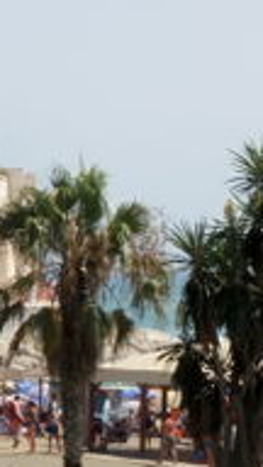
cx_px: -88
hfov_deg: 4.4
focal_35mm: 273
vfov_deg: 7.9
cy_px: 314
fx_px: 3385
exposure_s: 1/400
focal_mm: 17.88
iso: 64
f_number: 5.3
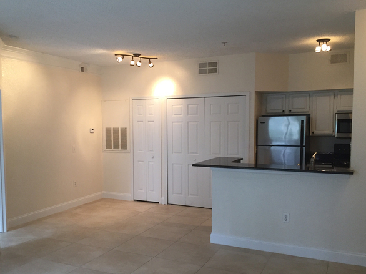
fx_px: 349
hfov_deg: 55.3
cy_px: 153
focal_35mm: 33
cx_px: 163
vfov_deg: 42.8
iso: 50
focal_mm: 4.15
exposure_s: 1/30
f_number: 2.2
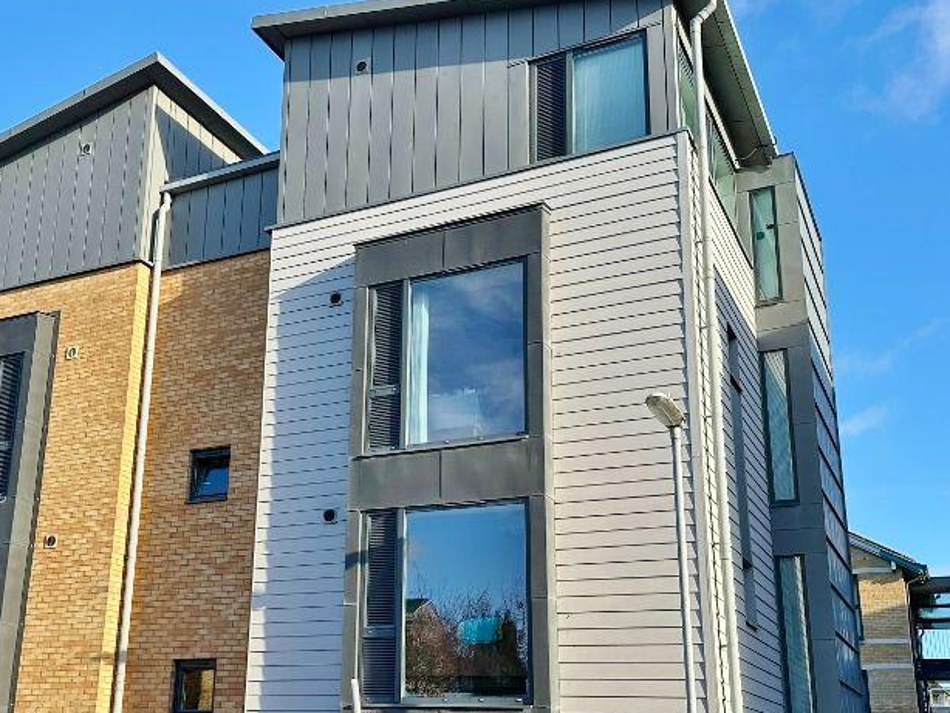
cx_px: 354
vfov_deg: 35.8
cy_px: 438
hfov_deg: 46.4
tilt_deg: +16.5
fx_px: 1098
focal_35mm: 40
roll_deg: -1.3
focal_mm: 6.86
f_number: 1.78
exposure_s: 1/1880
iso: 80
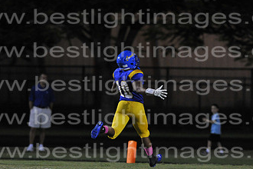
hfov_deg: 3.9
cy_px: 102
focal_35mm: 527
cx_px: 136
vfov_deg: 2.6
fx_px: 3703
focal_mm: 300
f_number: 4
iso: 5000
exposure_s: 1/500
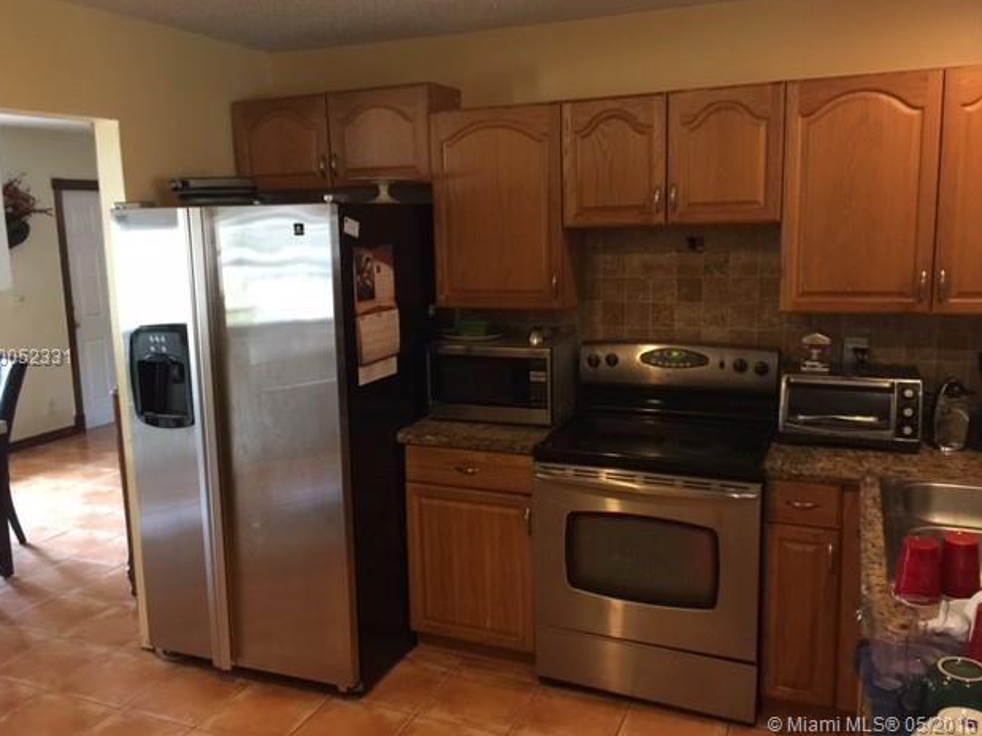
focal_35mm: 30
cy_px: 358
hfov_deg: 60.0
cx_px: 476
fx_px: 851
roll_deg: +0.2
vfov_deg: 46.8
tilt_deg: -6.0
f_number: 2.2
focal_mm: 4.15
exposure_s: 1/15
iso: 125
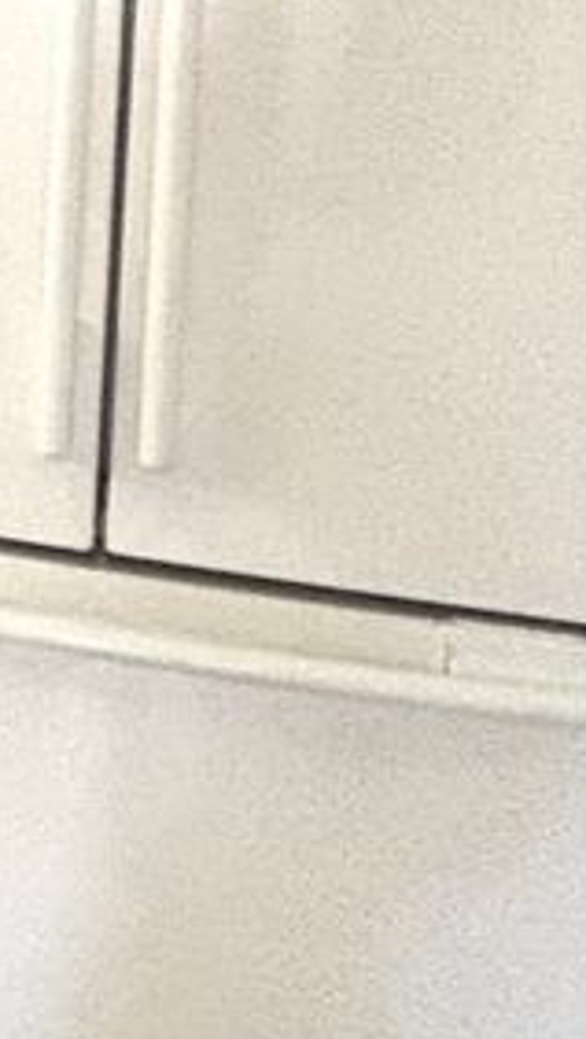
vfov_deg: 24.8
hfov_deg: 11.2
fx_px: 2234
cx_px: -1025
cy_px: -35
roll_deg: +1.8
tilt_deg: -6.1
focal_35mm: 81
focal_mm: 2.22
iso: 800
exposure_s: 1/60
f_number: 2.2
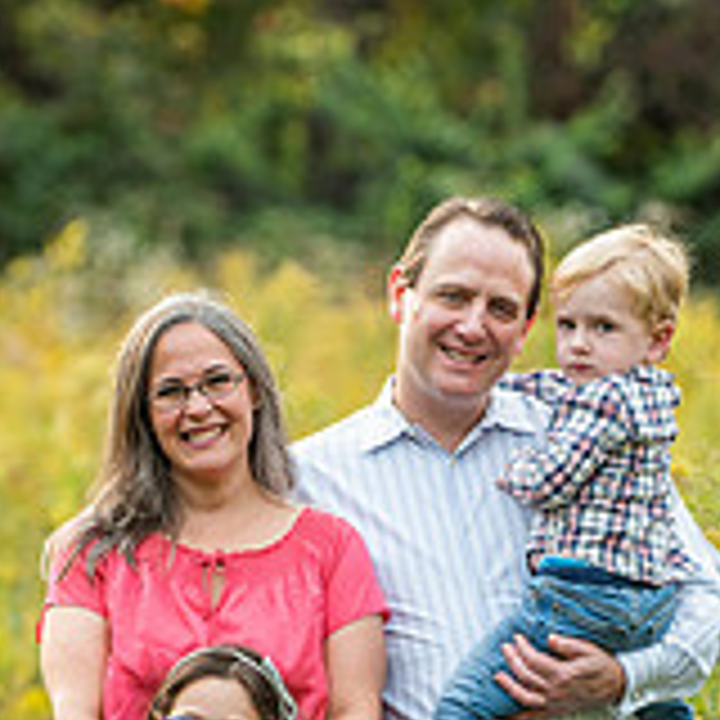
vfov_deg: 4.6
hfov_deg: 4.6
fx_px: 9013
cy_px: 652
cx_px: 387
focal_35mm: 383
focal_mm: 160
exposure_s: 1/500
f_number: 3.5
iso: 500
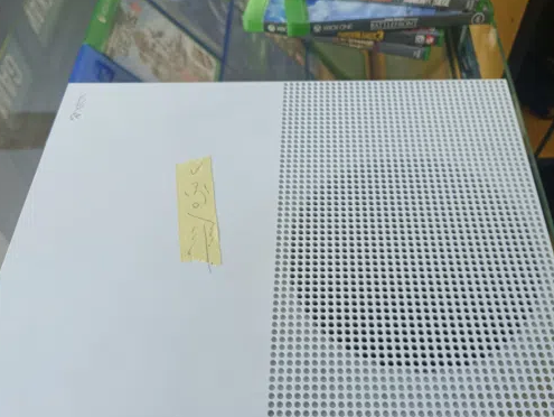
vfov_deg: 45.1
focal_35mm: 31
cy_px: 262
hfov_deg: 58.2
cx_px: 306
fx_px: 496
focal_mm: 5.89
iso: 232
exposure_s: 1/100
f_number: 1.89
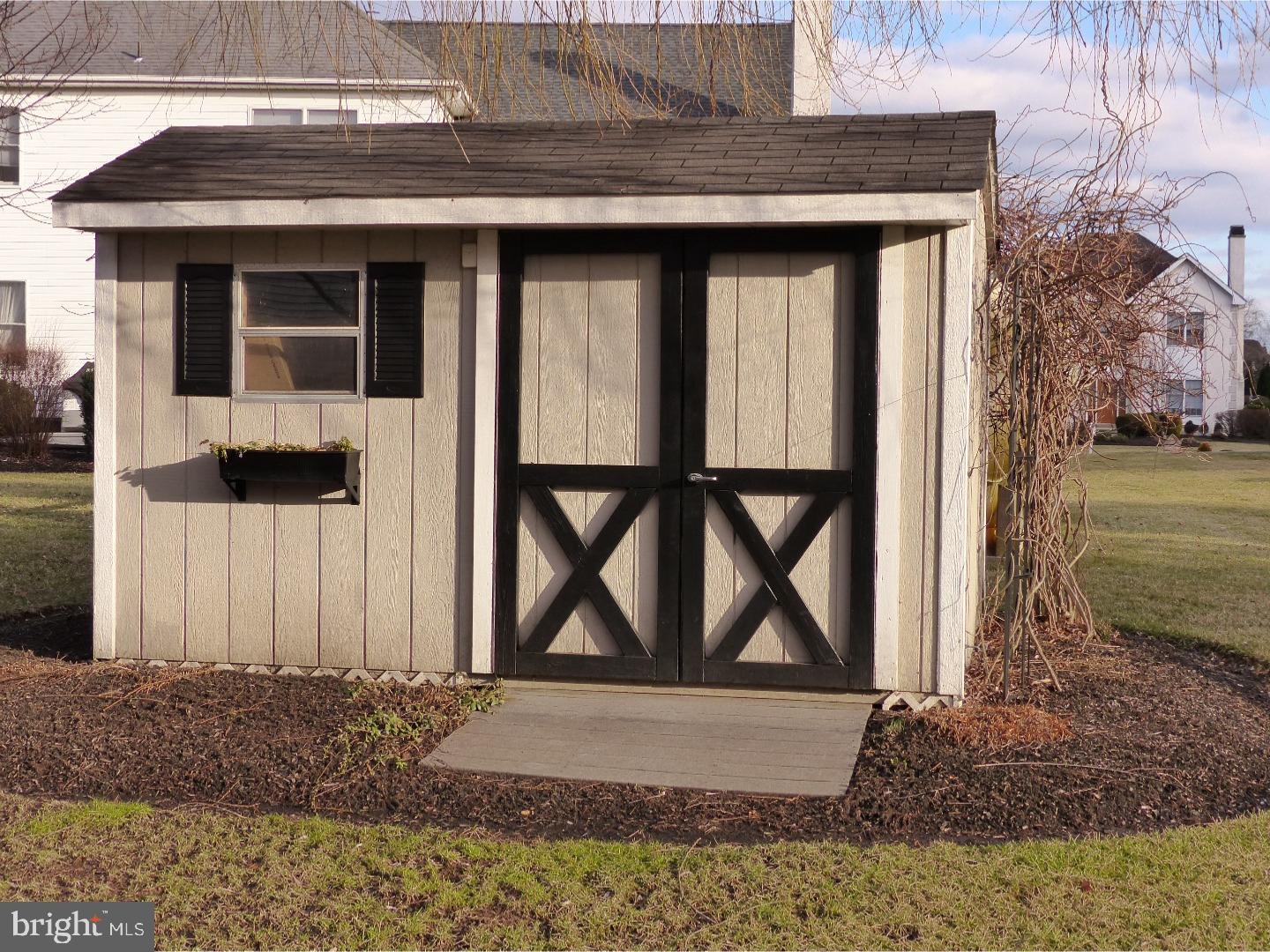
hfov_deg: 36.8
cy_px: 476
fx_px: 1908
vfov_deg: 28.0
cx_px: 635
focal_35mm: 52
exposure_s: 1/800
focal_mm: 9.4
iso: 200
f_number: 3.5
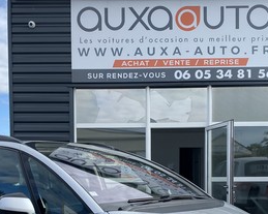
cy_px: 181
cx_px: 113
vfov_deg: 29.3
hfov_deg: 37.3
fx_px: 396
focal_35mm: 50
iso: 32
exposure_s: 1/2066
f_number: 1.8
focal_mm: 4.25
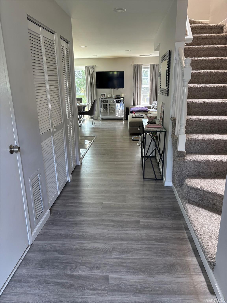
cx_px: 114
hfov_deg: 53.1
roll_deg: +1.4
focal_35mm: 26
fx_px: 227
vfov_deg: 67.3
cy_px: 152
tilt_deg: -15.5
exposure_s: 1/73
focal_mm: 5.96
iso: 125
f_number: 1.6
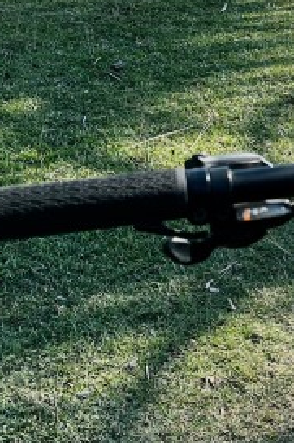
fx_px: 1214
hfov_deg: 12.4
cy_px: 22
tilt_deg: -14.0
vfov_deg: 20.1
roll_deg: -4.2
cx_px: 552
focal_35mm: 99
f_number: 1.6
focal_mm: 5.1
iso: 50
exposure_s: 1/1580
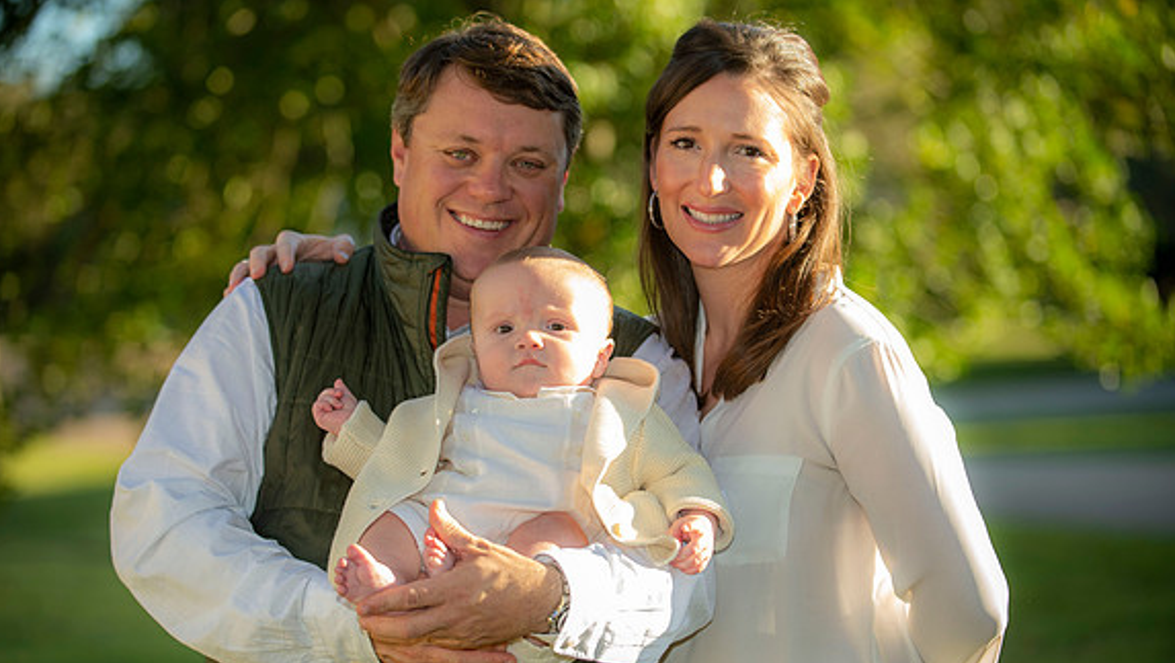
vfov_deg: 11.2
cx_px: 584
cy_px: 378
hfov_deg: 19.8
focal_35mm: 108
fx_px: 3367
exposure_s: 1/200
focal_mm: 102
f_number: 2.8
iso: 100
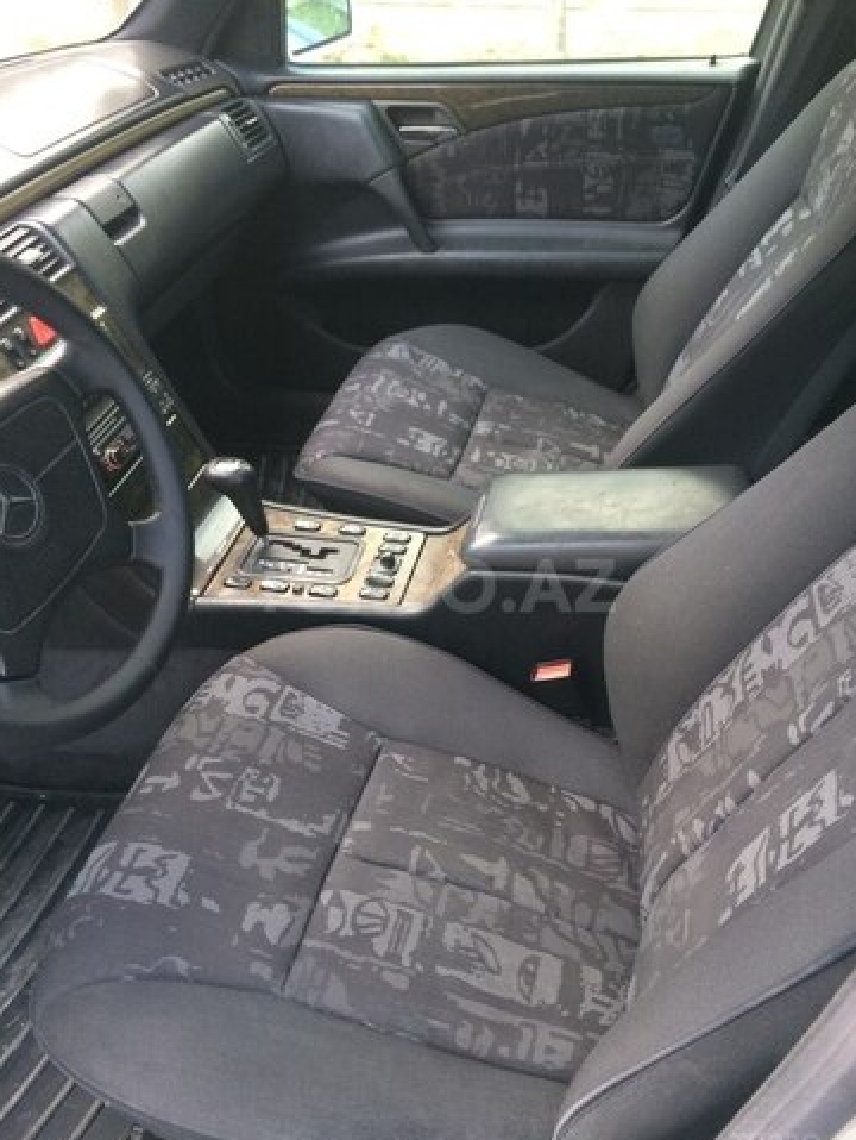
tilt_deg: -39.4
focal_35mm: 30
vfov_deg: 59.9
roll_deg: +0.6
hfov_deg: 46.9
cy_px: 585
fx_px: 988
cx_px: 433
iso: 64
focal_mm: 4.15
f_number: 2.2
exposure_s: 1/33
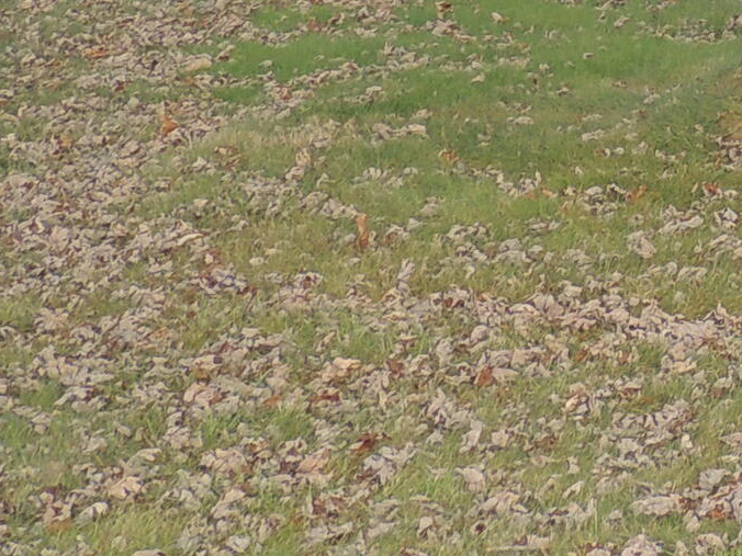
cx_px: 1270
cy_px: -342
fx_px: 3408
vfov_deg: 9.0
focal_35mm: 159
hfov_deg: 11.6
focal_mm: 6.2
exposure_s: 1/400
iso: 100
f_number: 3.3
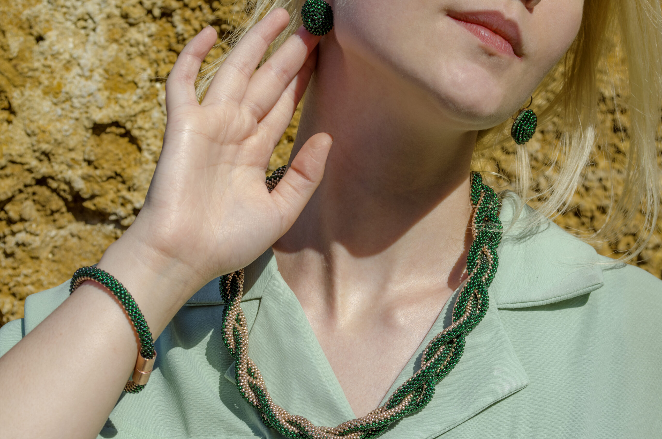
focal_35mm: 78
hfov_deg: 26.0
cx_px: 331
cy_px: 220
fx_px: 1431
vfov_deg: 17.4
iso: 400
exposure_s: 1/400
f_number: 8
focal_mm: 52
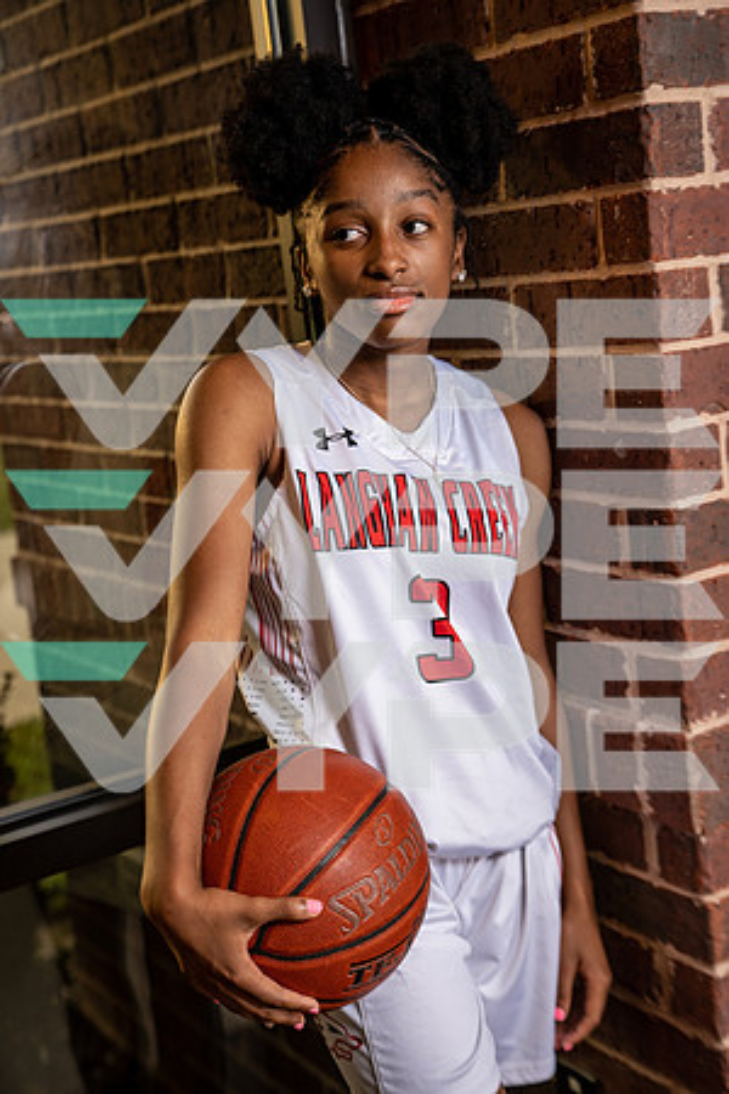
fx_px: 1579
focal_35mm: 52
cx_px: 364
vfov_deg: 38.2
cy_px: 547
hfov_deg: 26.0
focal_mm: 52
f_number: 3.2
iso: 320
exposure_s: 1/250
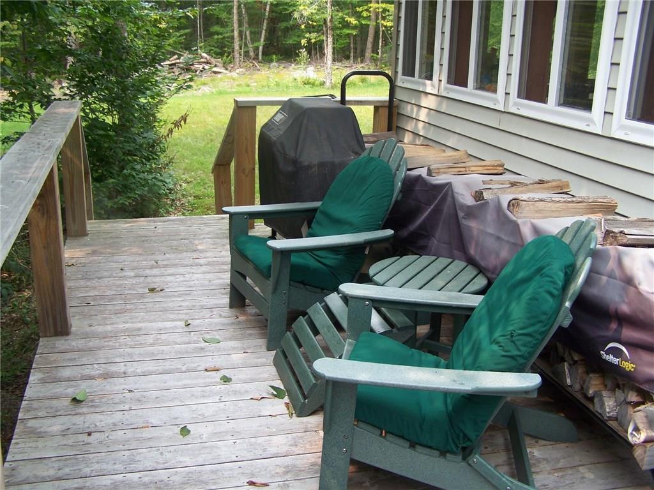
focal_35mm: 38
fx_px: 718
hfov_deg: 49.0
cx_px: 327
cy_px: 245
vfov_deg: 37.7
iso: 64
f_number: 2.8
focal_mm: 6.3
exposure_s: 1/100
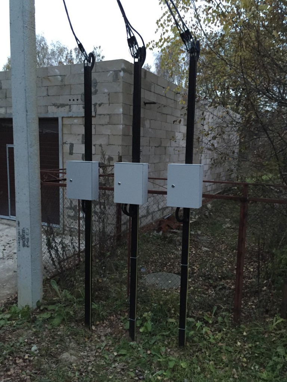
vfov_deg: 61.7
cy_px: 191
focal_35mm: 29
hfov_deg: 48.2
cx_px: 144
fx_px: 321
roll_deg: -1.3
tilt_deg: -6.9
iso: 250
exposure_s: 1/20
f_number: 2.2
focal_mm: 4.15
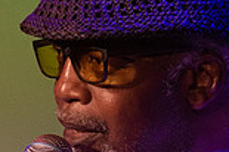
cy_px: 155
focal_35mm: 574
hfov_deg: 3.6
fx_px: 3647
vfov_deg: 2.4
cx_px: 92
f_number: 2.8
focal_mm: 78
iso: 1600
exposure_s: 1/250
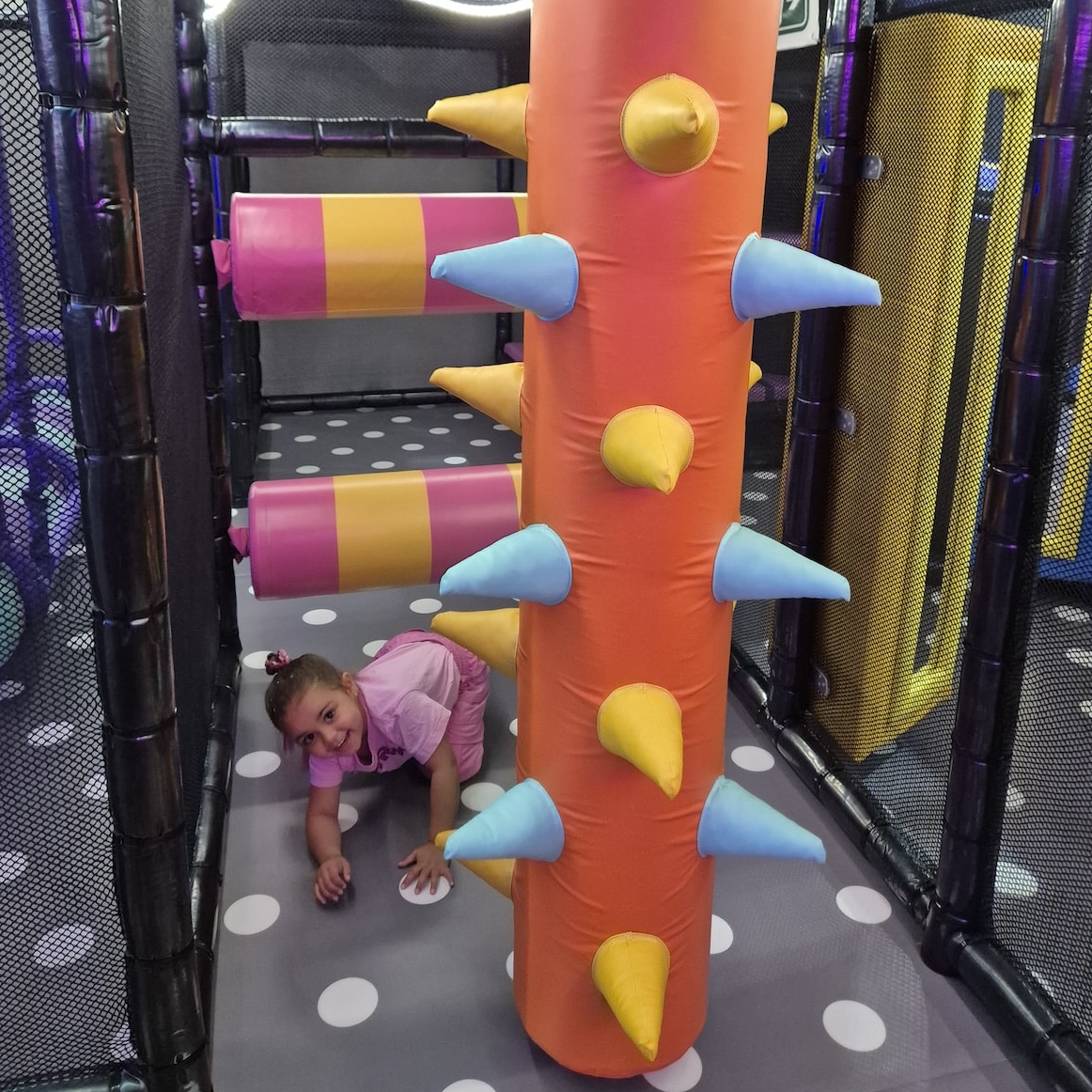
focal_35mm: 28
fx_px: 999
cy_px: 404
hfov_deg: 57.3
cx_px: 529
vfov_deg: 56.6
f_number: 1.8
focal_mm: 5.4
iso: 1250
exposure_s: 1/100
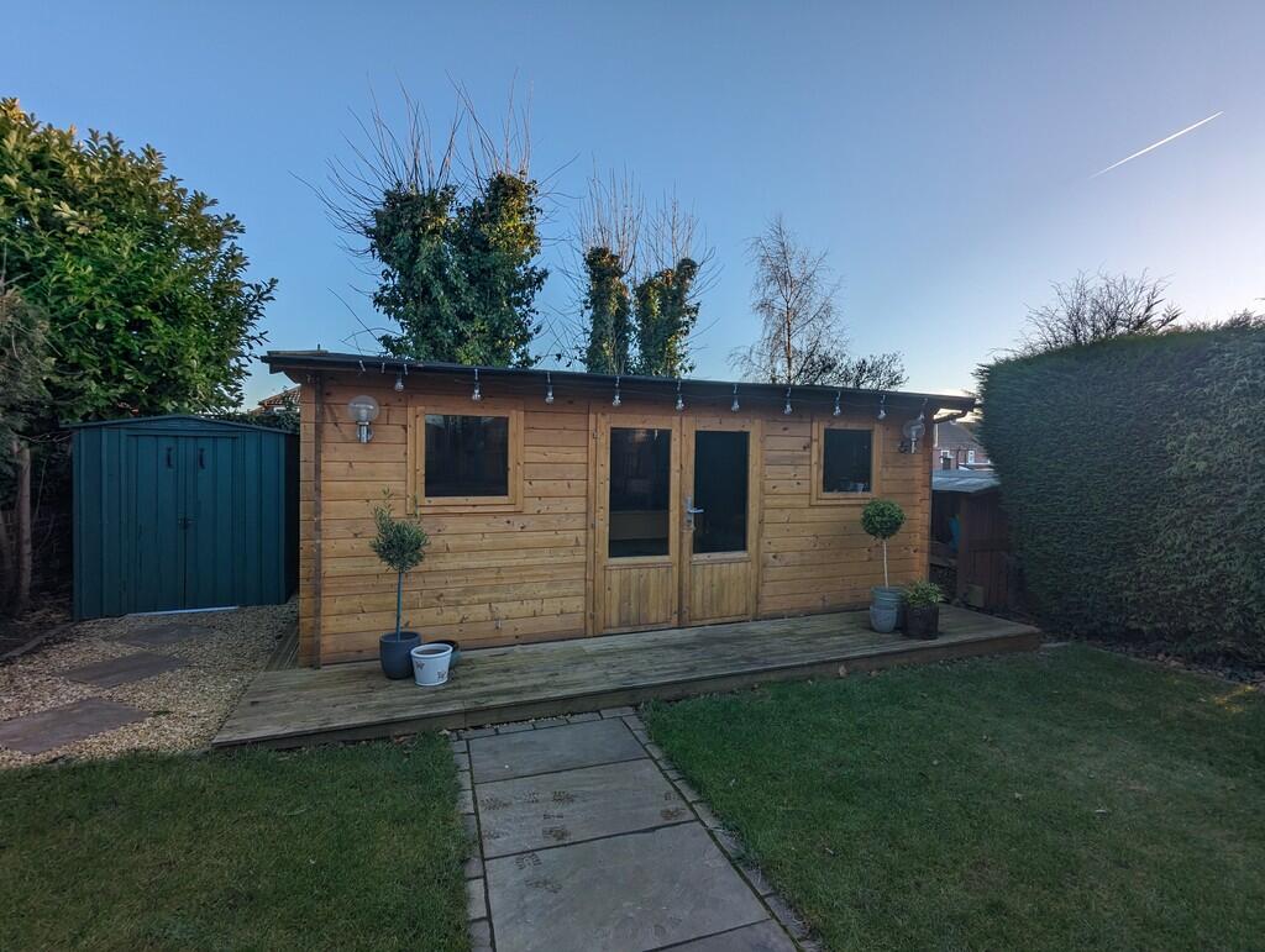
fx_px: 586
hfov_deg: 94.4
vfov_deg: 78.2
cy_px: 476
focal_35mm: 16
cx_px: 632
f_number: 2.2
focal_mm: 2.35
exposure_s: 1/735
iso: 43
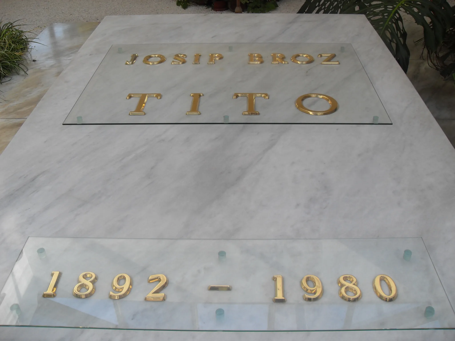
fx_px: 447
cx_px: 228
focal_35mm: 34
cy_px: 170
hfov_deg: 54.0
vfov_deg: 41.8
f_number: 2.8
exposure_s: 1/250
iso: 80
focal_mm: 6.3
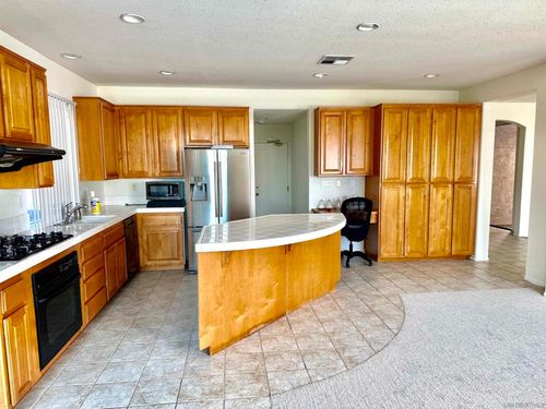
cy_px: 204
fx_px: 379
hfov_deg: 71.6
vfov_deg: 56.8
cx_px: 273
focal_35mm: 24
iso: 80
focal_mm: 6.76
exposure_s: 1/121
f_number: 1.78
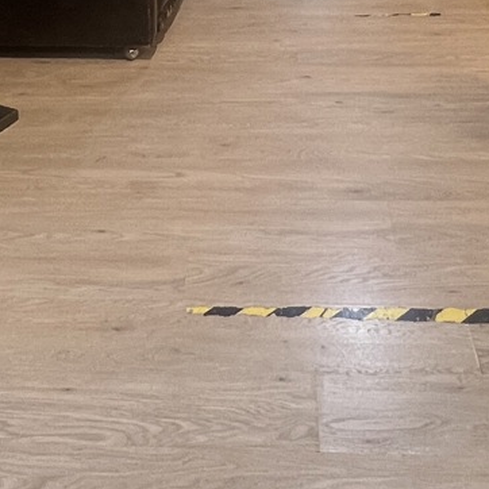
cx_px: 193
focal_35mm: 61
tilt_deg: -12.1
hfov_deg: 28.1
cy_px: -180
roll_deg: +1.9
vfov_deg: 24.0
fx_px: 975
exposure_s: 1/50
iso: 160
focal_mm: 1.57
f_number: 1.8
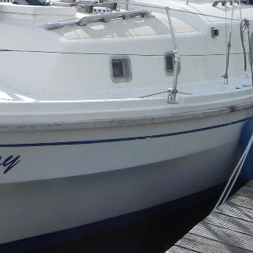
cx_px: 69
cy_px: 97
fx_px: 604
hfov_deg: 23.5
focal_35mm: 73
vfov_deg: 23.6
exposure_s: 1/413
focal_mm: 4.6
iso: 160
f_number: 8
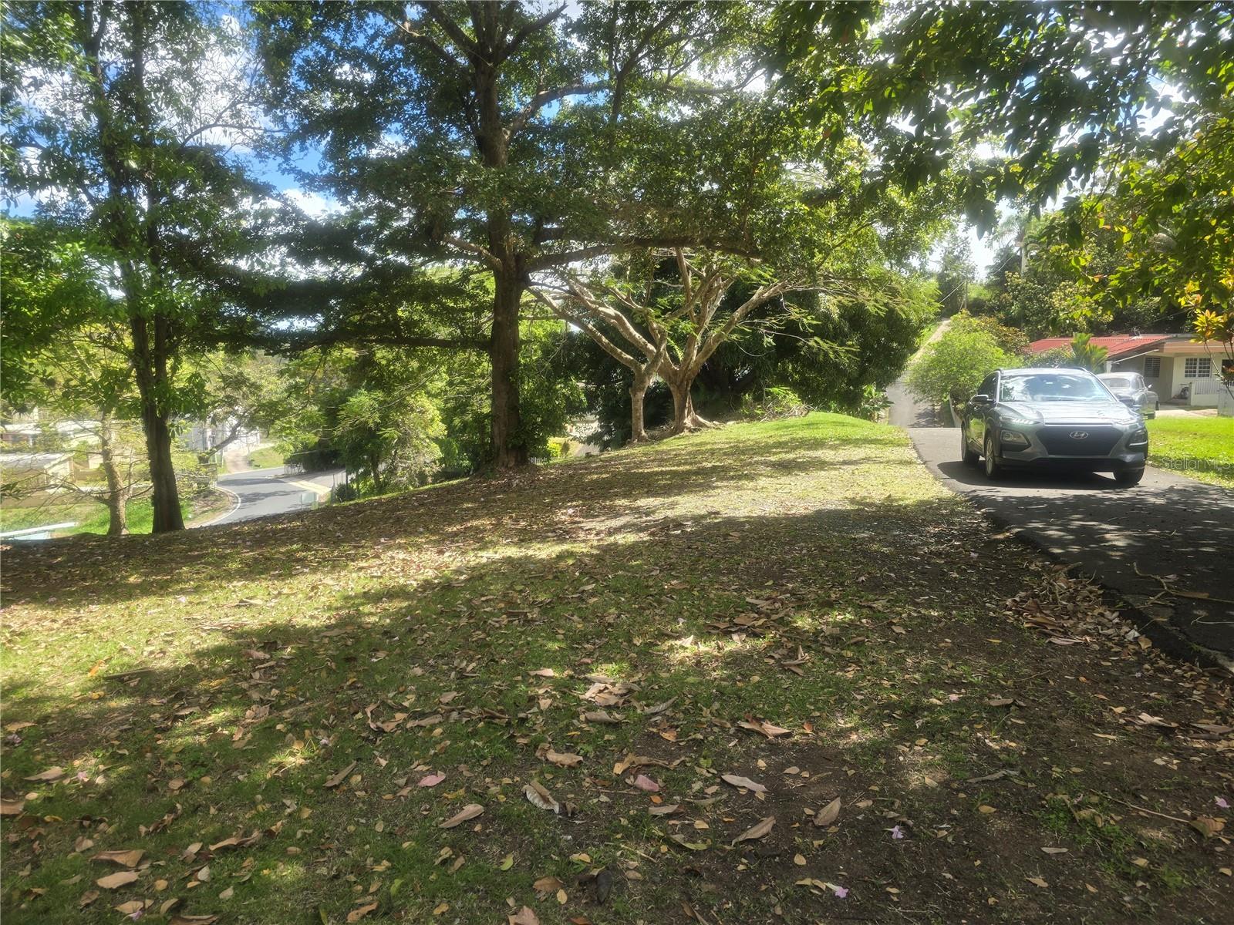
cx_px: 617
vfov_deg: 58.9
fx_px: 820
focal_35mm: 23
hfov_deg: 73.9
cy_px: 462
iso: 12
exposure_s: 1/257
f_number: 1.7
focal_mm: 6.3
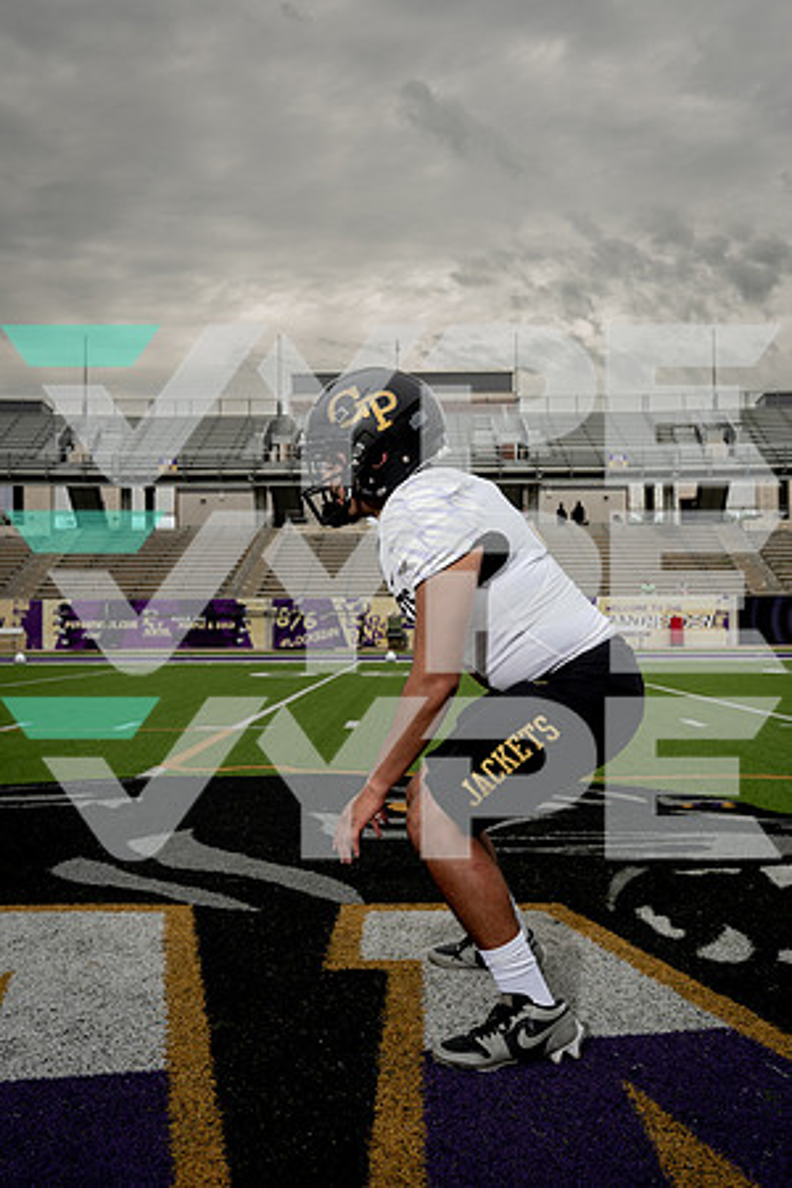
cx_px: 396
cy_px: 594
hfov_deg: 40.0
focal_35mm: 33
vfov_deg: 57.2
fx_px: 1089
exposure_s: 1/250
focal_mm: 33
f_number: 8
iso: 250
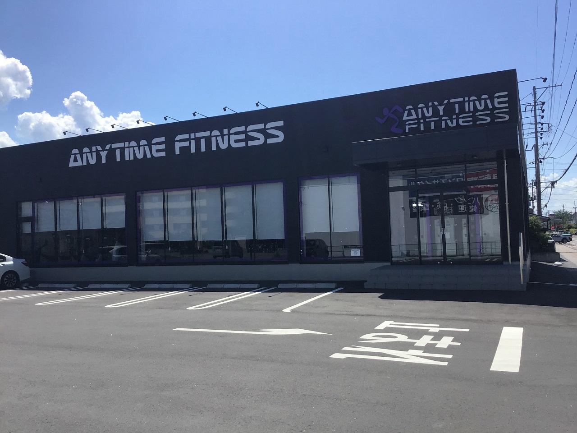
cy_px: 216
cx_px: 288
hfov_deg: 58.4
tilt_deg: +1.8
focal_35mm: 31
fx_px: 517
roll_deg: +2.3
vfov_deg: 45.4
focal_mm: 3.3
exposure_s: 1/1812
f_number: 2.4
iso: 25
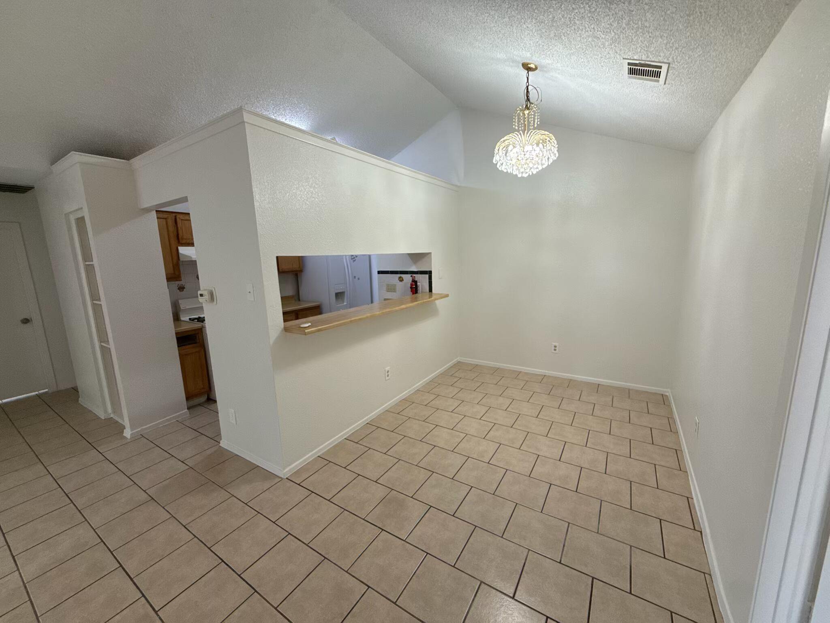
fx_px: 336
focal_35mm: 14
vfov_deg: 85.7
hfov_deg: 102.1
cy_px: 312
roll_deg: +0.8
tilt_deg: -10.2
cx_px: 415
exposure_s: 1/120
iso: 200
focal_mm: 2.22
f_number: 2.2
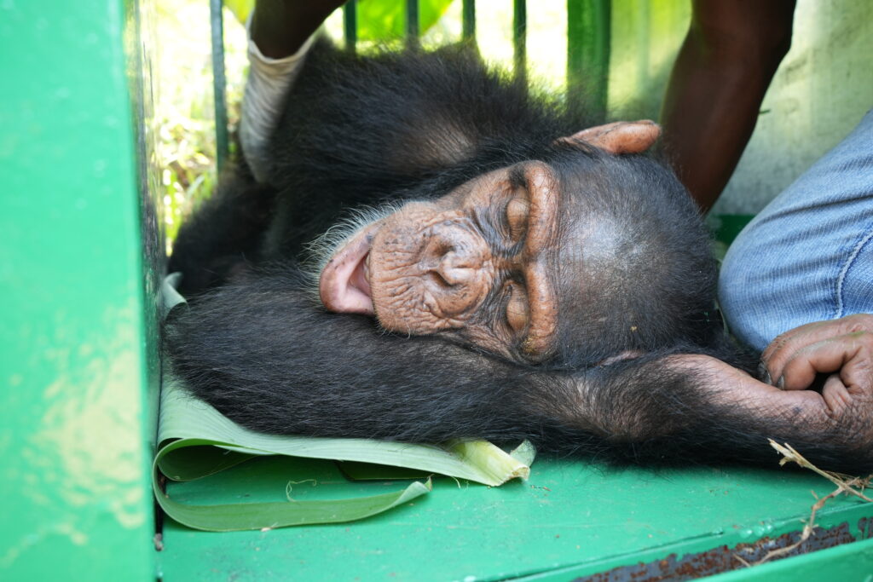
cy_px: 291
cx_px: 436
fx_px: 679
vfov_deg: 46.4
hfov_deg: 65.5
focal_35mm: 28
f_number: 7.1
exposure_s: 1/30
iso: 400
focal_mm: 28
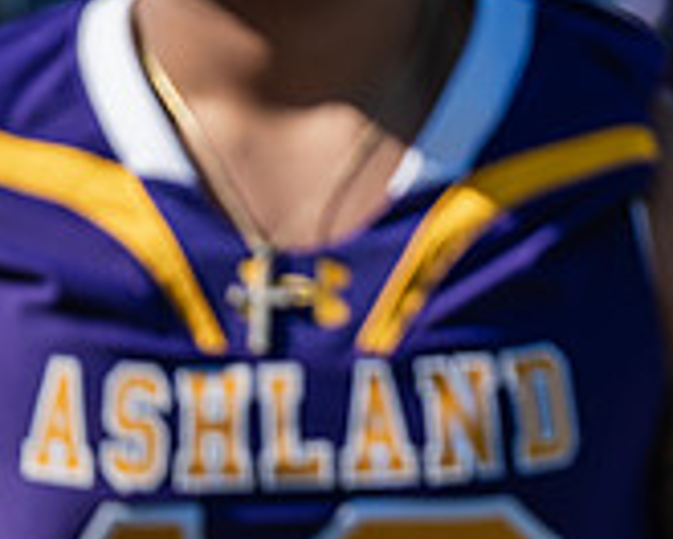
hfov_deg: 5.3
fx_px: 7230
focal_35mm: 363
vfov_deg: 4.3
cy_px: -47
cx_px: 1142
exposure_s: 1/1600
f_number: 2.8
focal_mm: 110
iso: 100
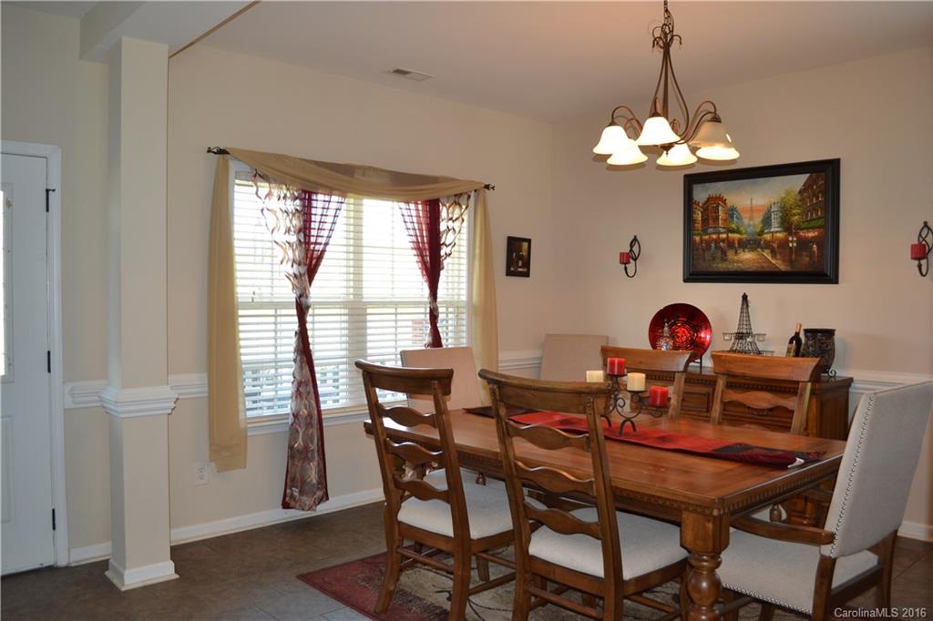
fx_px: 699
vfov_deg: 47.9
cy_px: 310
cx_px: 466
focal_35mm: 27
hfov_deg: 67.4
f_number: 4
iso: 400
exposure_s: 1/60
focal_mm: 18
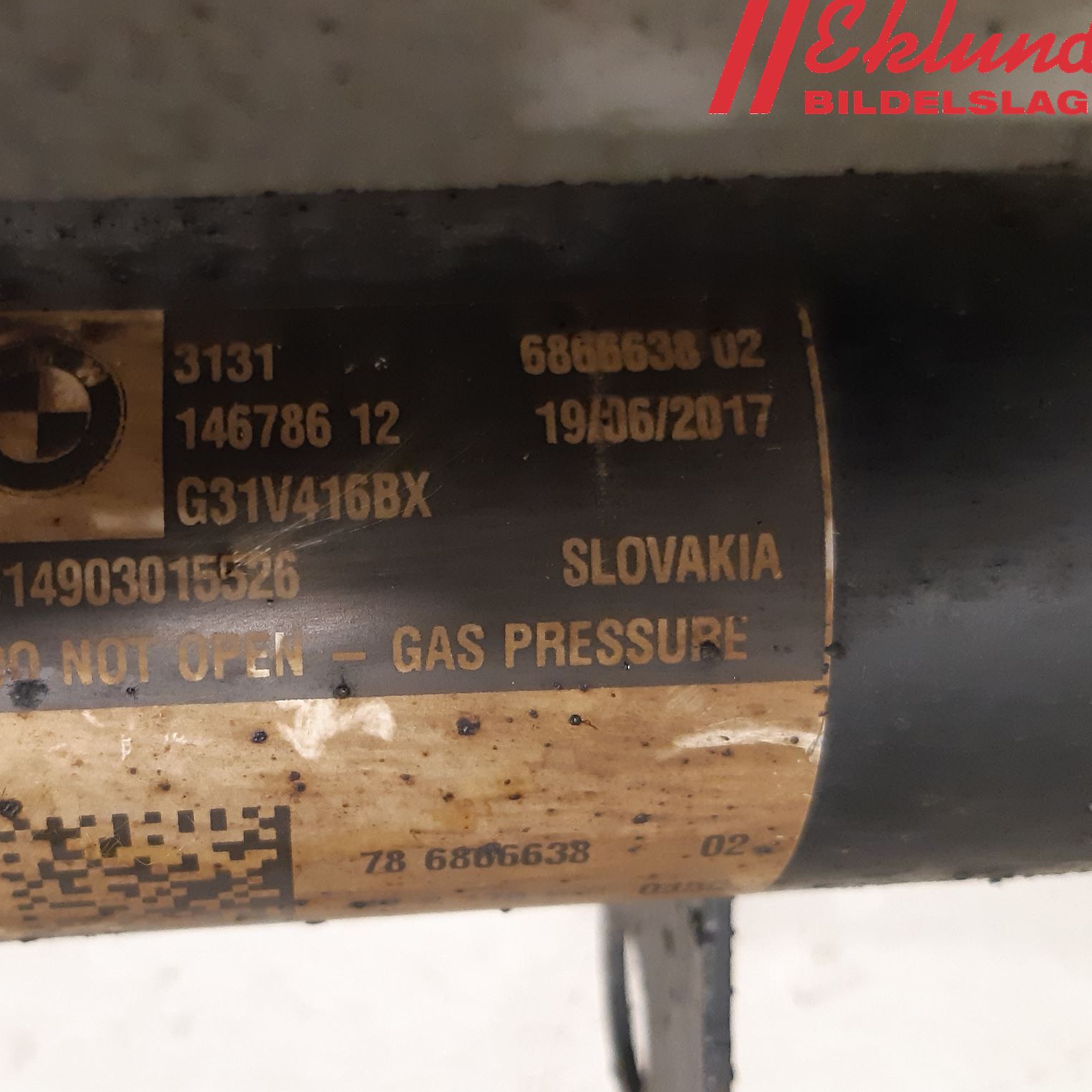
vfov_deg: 52.5
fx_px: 1106
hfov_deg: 52.0
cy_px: 545
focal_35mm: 31
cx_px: 413
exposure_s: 1/33
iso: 250
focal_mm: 3.93
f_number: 1.7
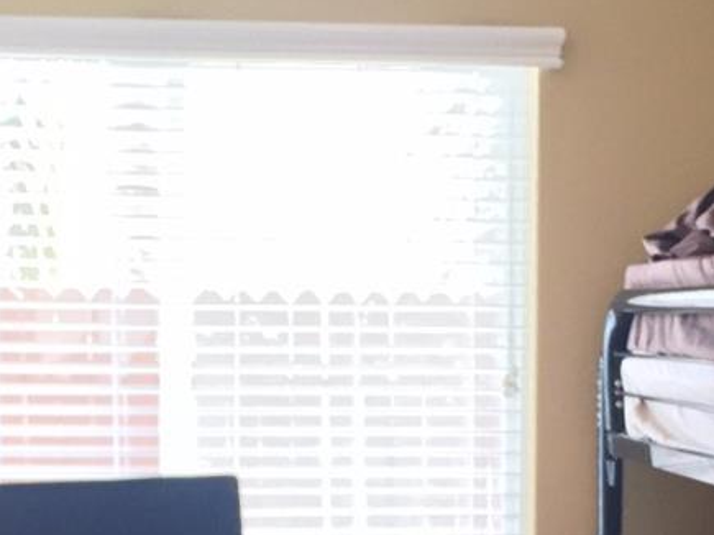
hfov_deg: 19.6
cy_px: 469
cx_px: 404
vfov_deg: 14.6
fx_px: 2062
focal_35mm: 100
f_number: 2.2
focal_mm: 4.15
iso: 125
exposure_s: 1/30
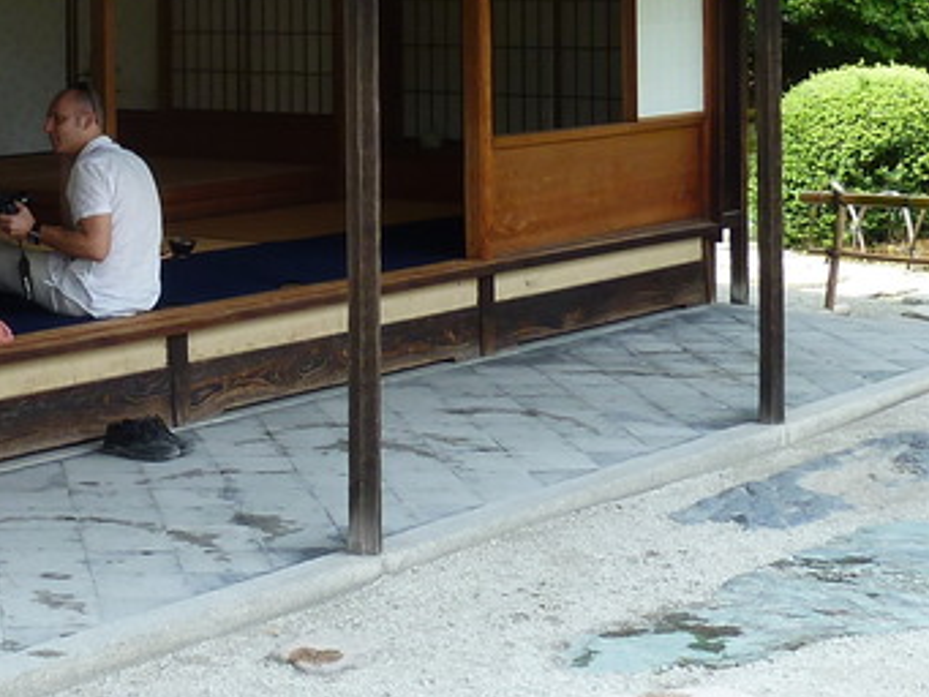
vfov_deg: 16.5
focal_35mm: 88
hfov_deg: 21.7
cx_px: 82
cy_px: 8
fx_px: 2363
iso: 80
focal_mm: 4.1
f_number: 4
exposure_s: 1/100
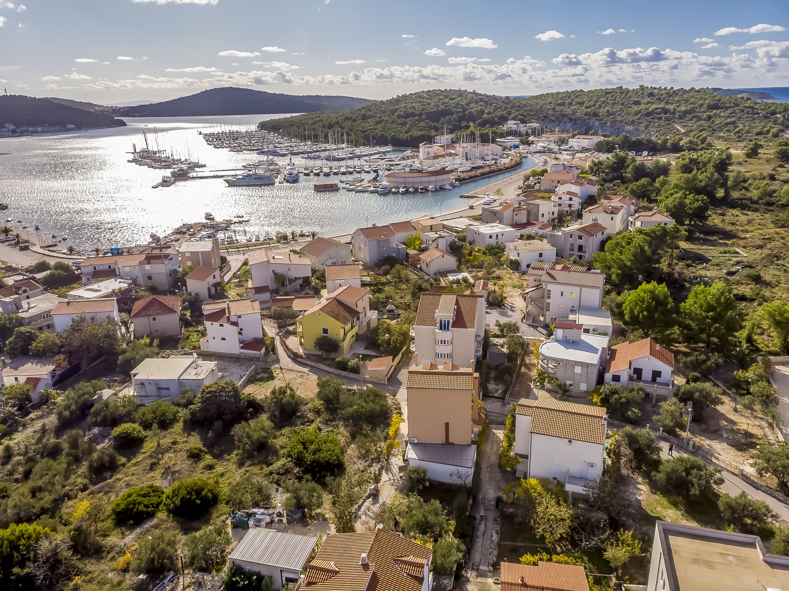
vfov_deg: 56.8
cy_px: 296
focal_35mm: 24
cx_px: 394
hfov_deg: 71.6
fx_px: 547
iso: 101
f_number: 2.8
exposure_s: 1/1700
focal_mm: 4.5
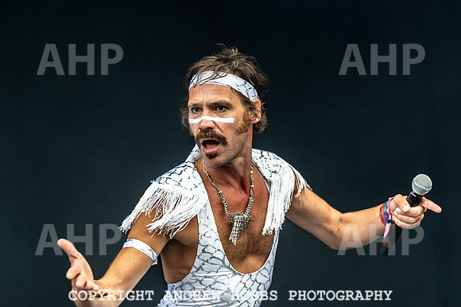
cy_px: 130
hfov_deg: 14.3
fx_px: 1843
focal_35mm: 144
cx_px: 266
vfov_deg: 9.5
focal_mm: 125
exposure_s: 1/500
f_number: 5
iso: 1100
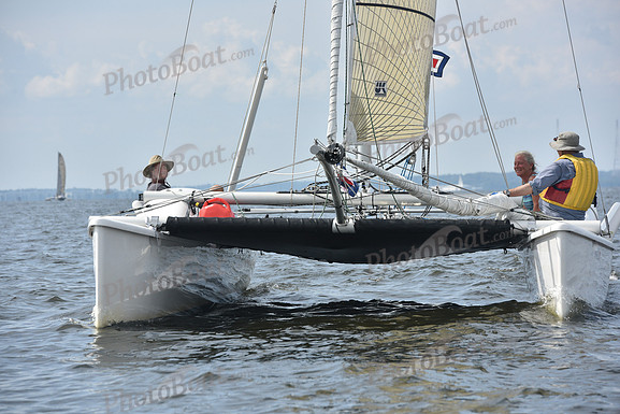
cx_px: 311
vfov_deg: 7.4
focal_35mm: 186
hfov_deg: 11.1
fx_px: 3204
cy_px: 207
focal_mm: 185
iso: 320
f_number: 8
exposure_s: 1/1250
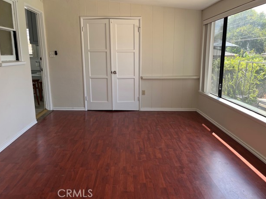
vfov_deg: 51.3
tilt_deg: -11.5
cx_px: 132
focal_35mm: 27
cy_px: 96
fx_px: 207
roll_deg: +0.7
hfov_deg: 65.3
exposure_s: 1/146
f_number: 1.6
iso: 32
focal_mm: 5.1
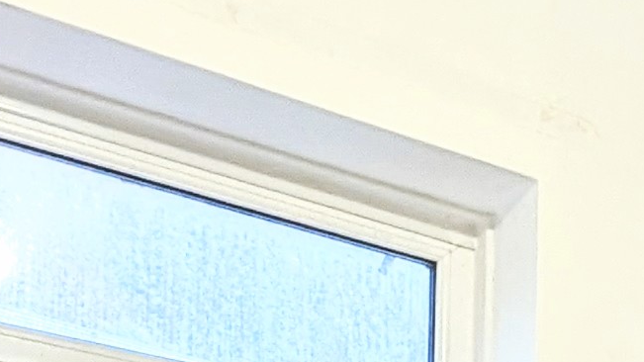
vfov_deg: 12.2
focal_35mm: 82
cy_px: 820
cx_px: 959
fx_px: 1400
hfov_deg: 21.7
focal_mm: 2.02
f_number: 1.7
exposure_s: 1/33.3
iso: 97
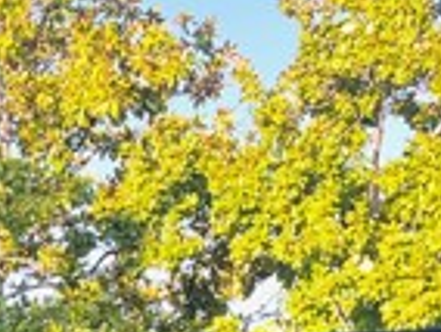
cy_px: 586
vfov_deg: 11.8
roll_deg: +0.6
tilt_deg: -1.1
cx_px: -143
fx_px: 1493
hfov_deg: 15.9
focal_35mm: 117
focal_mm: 5.1
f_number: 1.6
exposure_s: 1/369
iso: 50
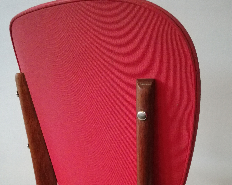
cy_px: 143
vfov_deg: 39.8
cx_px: 115
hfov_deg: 50.3
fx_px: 247
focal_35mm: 36
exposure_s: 1/16.7
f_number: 2
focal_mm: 3.79
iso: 800
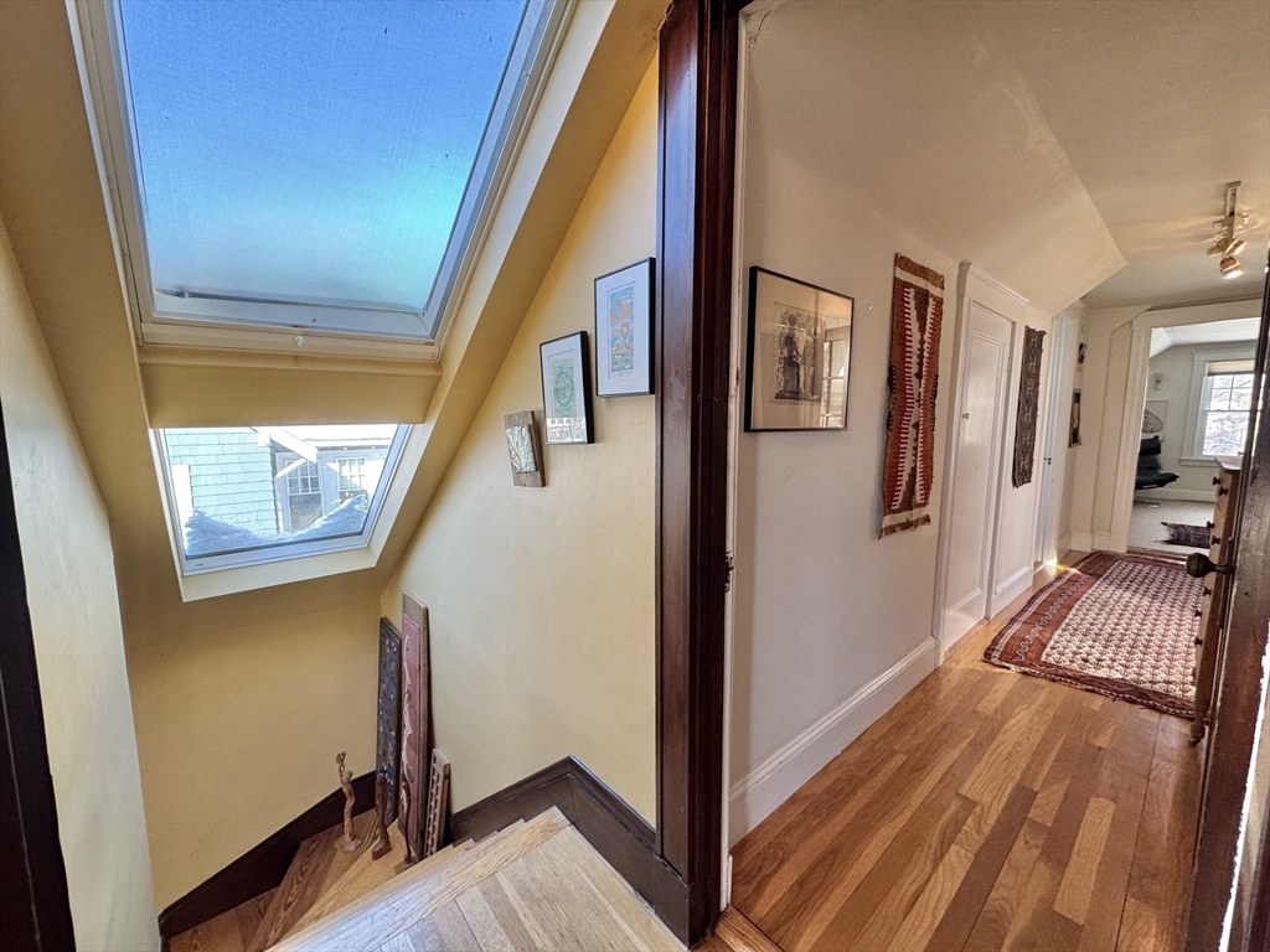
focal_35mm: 14
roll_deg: -0.1
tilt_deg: -6.9
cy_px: 476
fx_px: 514
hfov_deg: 102.1
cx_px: 635
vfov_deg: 85.7
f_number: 2.2
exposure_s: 1/120
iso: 200
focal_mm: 2.22
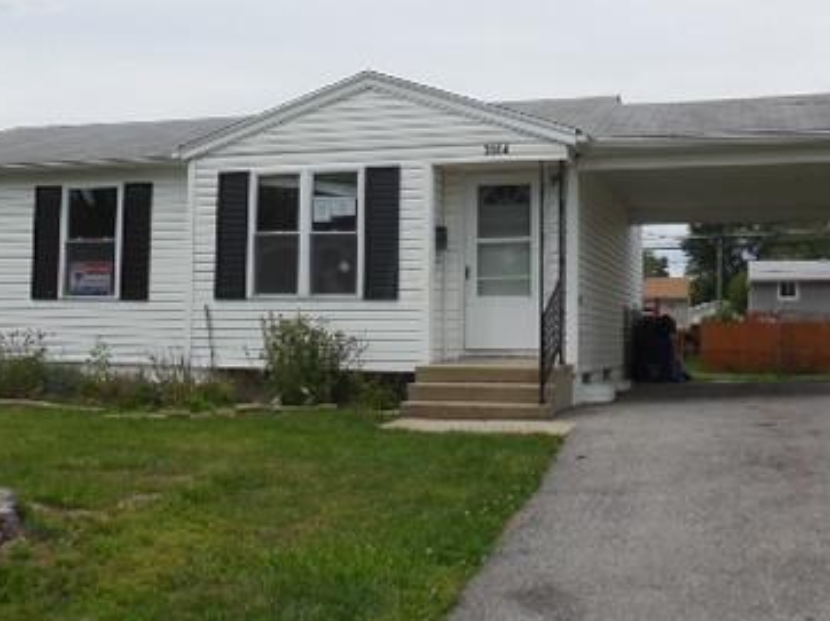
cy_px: 273
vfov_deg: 31.4
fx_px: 1102
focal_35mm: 46
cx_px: 392
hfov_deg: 41.2
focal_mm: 4.6
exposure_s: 1/1600
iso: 125
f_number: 3.5
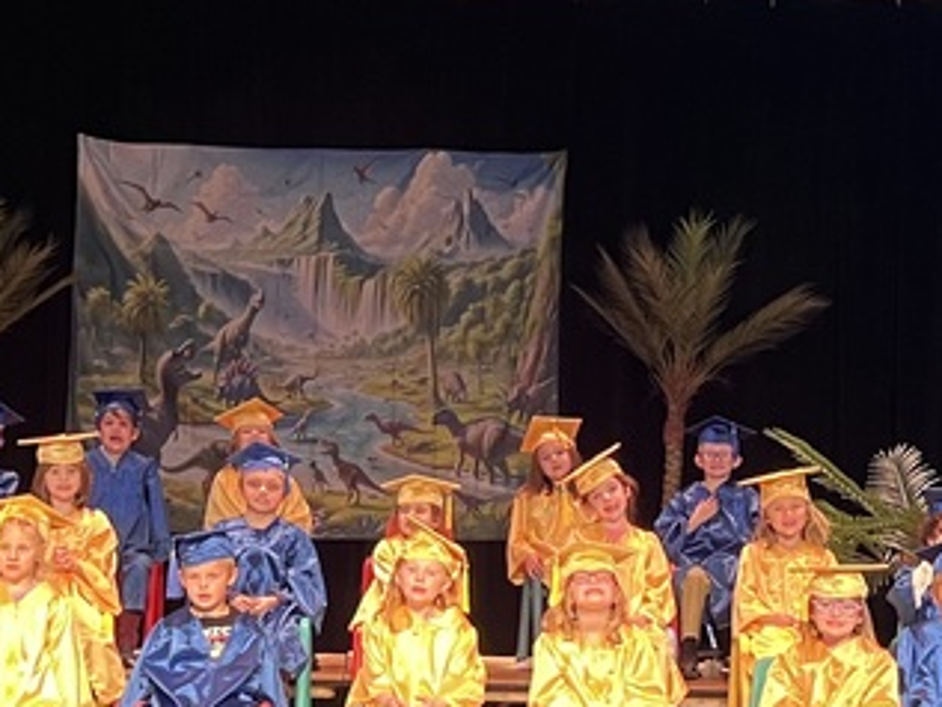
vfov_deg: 17.6
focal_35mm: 84
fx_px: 2287
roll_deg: -1.4
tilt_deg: +2.4
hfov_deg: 23.3
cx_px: 404
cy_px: 404
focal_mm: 5.7
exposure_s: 1/60
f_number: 1.5
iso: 250
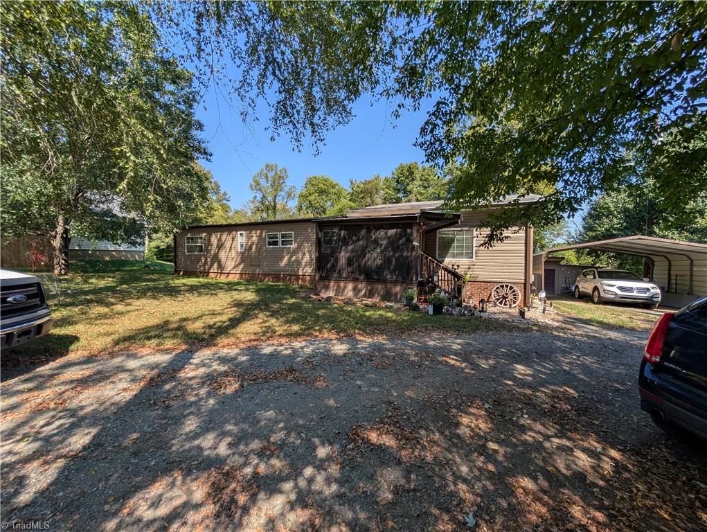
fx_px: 245
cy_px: 266
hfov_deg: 110.5
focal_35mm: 12
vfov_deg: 94.6
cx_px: 354
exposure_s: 1/1427
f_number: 1.7
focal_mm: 2.02
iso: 50
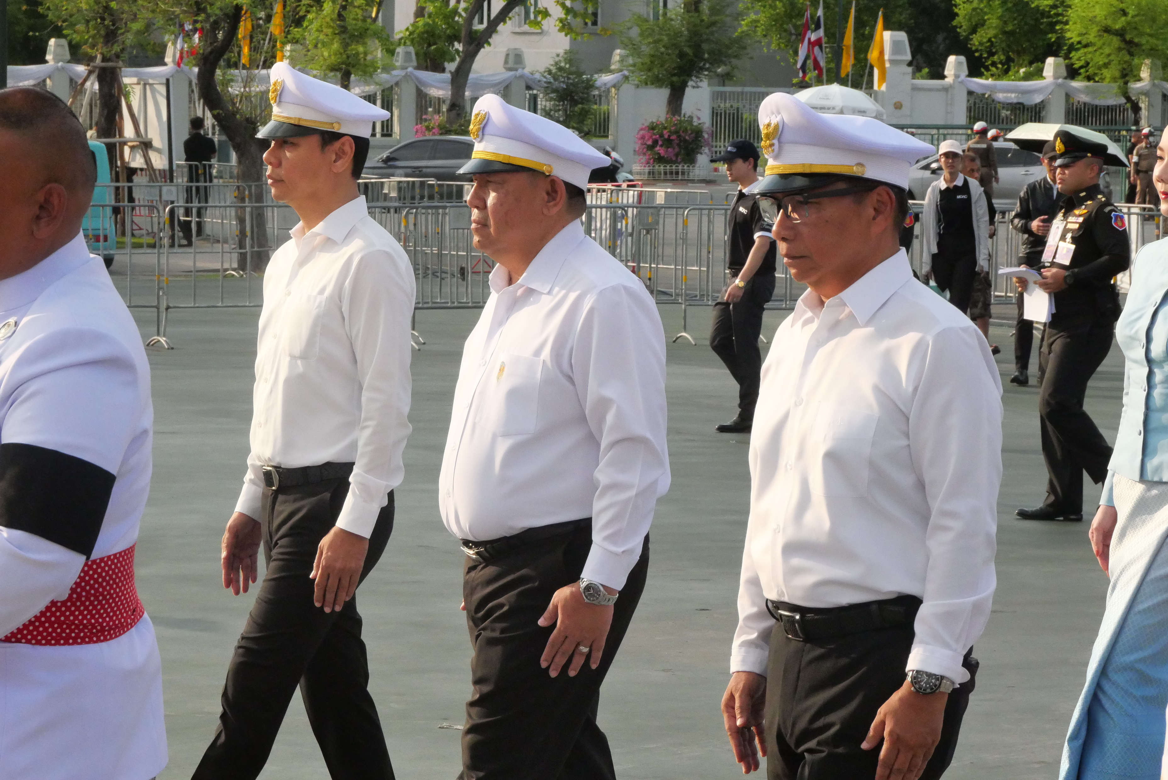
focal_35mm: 124
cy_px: 390
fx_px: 4025
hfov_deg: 16.5
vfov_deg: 11.1
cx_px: 584
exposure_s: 1/2000
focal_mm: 60
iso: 3200
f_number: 13
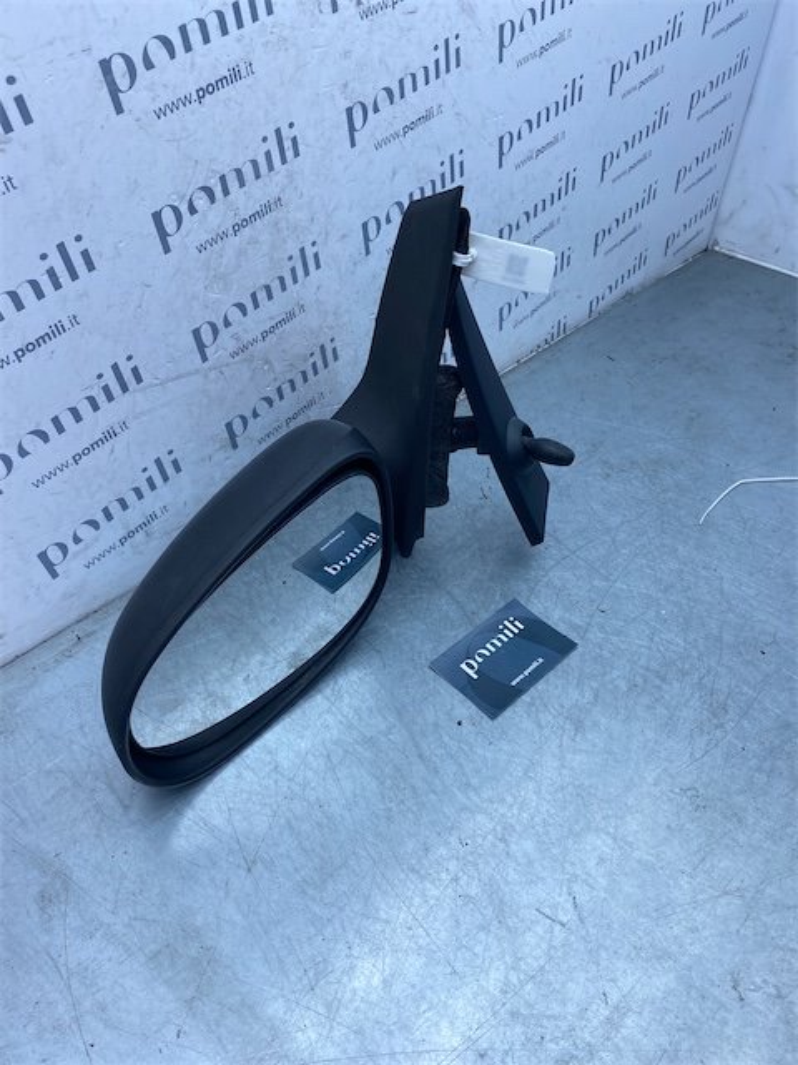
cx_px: 399
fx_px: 799
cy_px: 532
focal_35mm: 26
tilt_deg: -42.6
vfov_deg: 67.3
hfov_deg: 53.1
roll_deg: -1.3
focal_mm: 4.25
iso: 32
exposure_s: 1/1043
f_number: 1.8
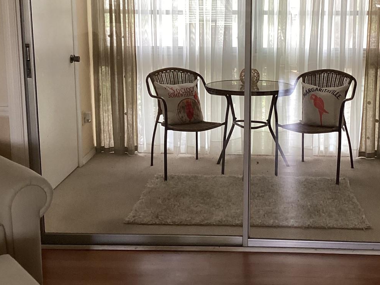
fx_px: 549
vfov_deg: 28.9
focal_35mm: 50
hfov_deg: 38.0
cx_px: 236
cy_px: 99
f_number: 2.4
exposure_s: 1/50
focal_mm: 3.3
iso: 125
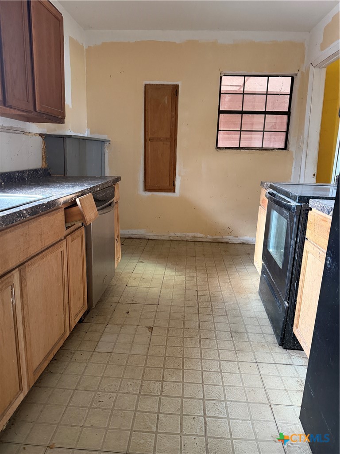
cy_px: 227
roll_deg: -1.4
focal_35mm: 24
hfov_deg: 56.8
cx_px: 170
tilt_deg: -13.2
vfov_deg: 71.6
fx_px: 314
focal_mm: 6.76
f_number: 1.78
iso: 640
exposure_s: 1/60
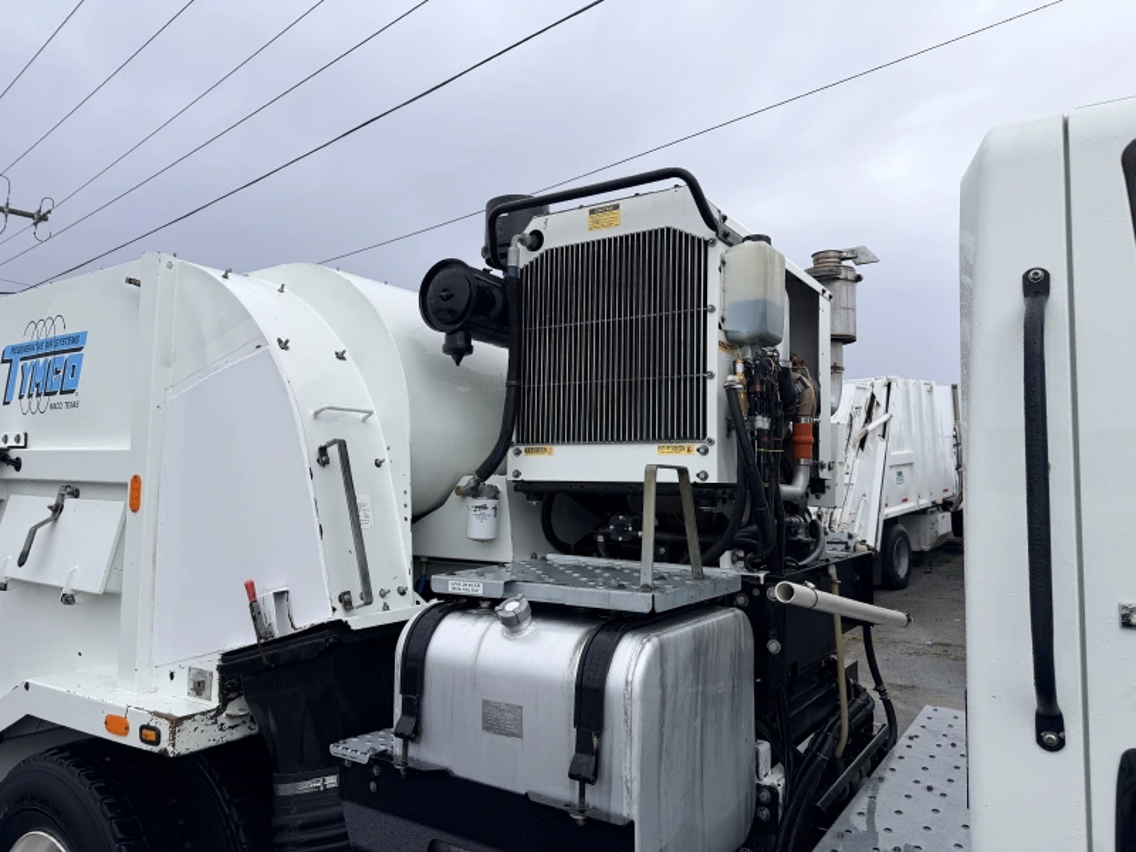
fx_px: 788
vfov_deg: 56.8
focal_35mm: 24
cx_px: 568
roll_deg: +1.0
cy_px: 426
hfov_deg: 71.6
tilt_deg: +4.8
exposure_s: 1/1230
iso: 80
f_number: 1.78
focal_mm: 6.76
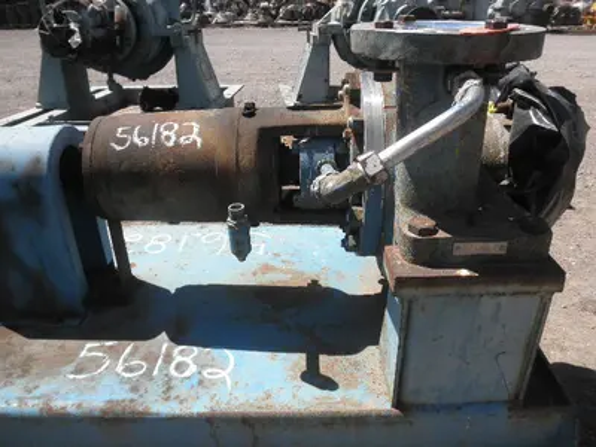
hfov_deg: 63.4
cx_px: 298
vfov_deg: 49.7
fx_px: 482
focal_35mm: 28
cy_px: 224
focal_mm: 5
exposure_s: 1/125
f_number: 8.5
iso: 64
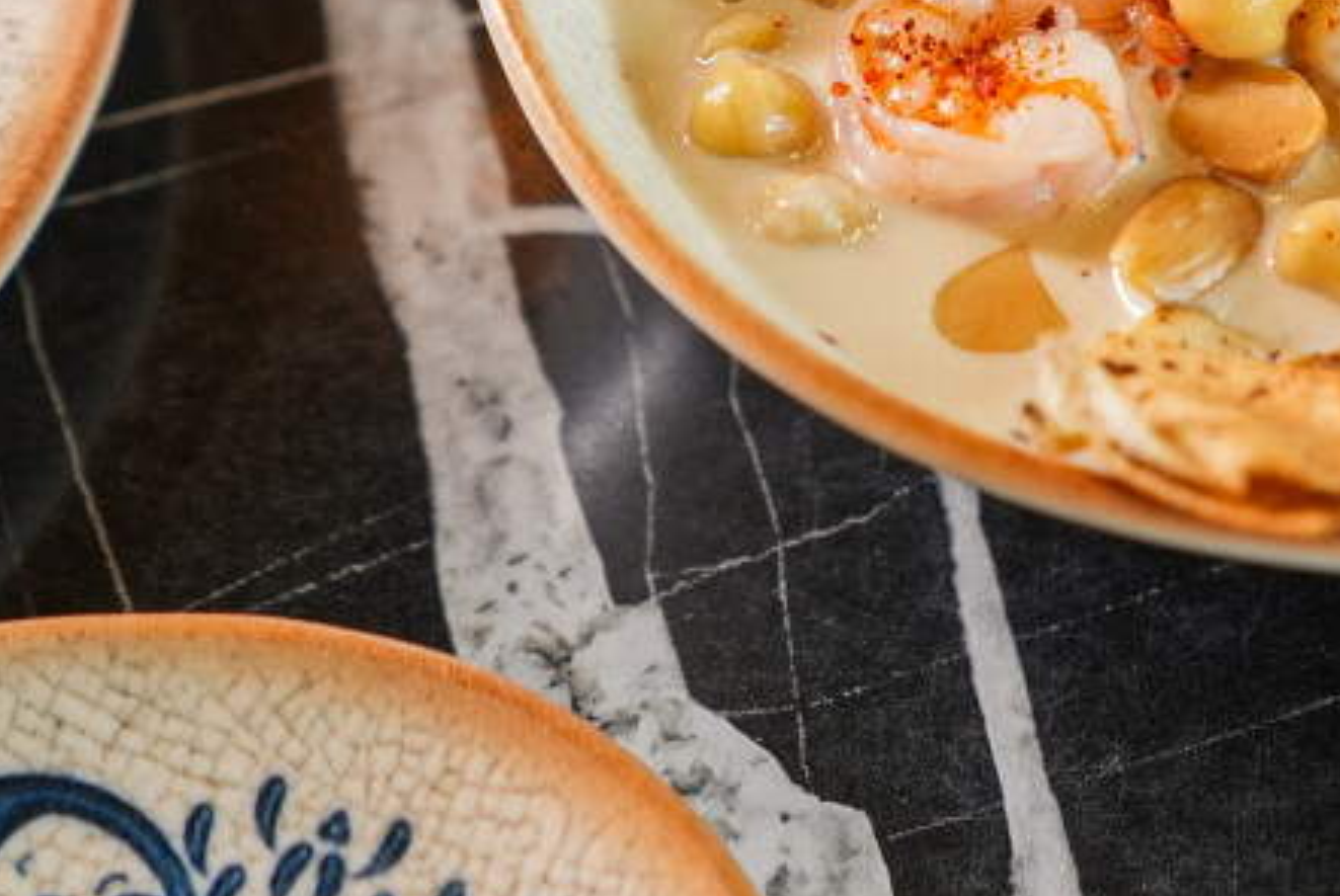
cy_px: -102
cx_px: 1398
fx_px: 6706
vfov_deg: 7.6
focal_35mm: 180
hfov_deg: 11.3
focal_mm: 62
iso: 500
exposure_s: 1/100
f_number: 3.2
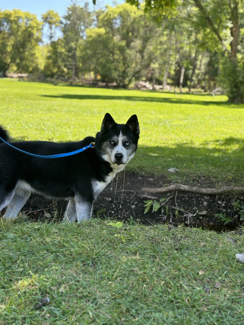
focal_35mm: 48
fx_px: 451
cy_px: 162
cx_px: 122
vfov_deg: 39.7
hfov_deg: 30.3
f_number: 1.78
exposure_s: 1/843
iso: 80
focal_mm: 6.86
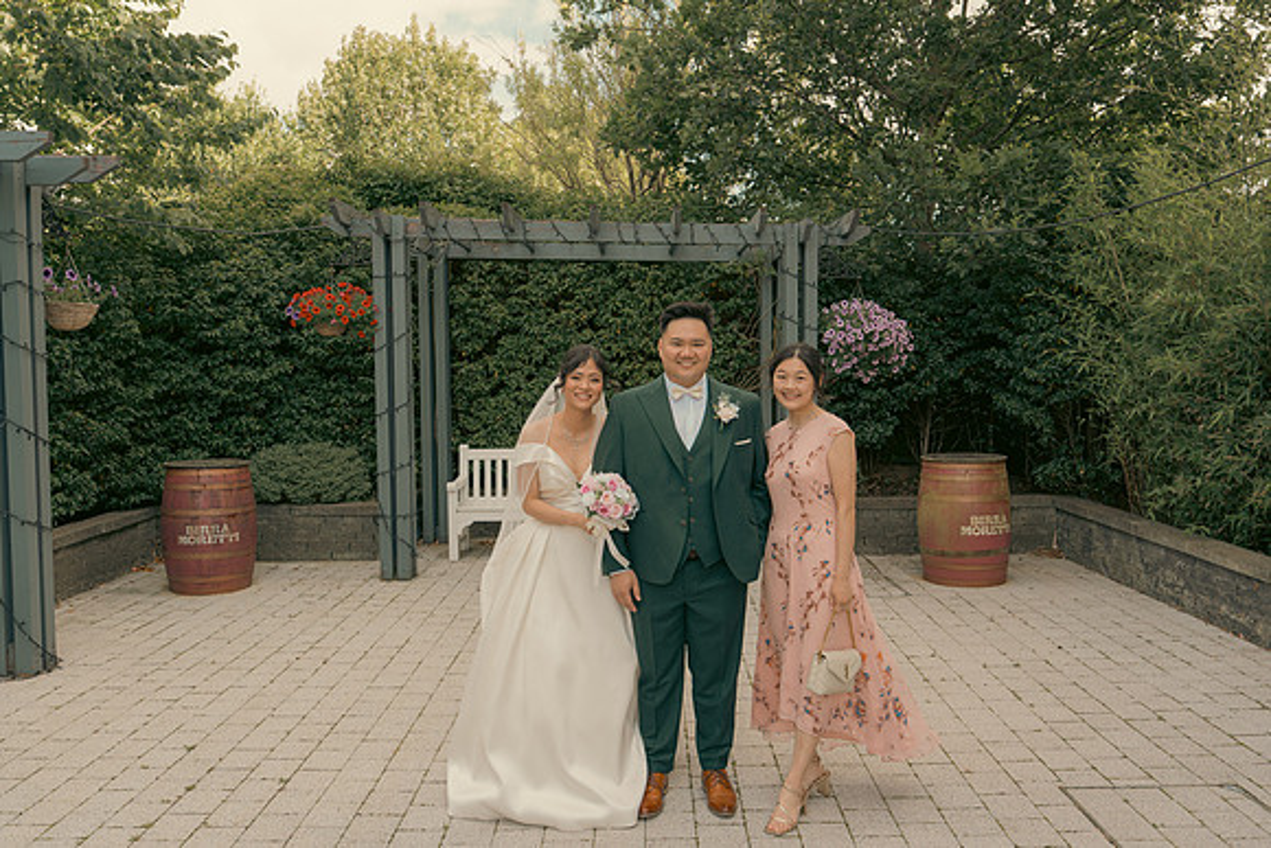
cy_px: 424
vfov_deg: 43.6
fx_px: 1059
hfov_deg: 61.9
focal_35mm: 30
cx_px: 636
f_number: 5.6
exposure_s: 1/160
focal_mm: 30
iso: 160
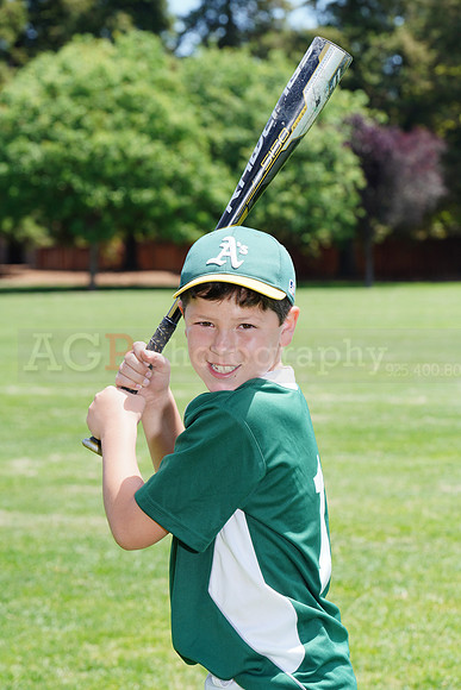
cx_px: 230
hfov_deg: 9.1
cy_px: 345
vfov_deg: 13.6
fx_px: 2899
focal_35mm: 151
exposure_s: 1/200
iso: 200
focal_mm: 151
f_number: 10
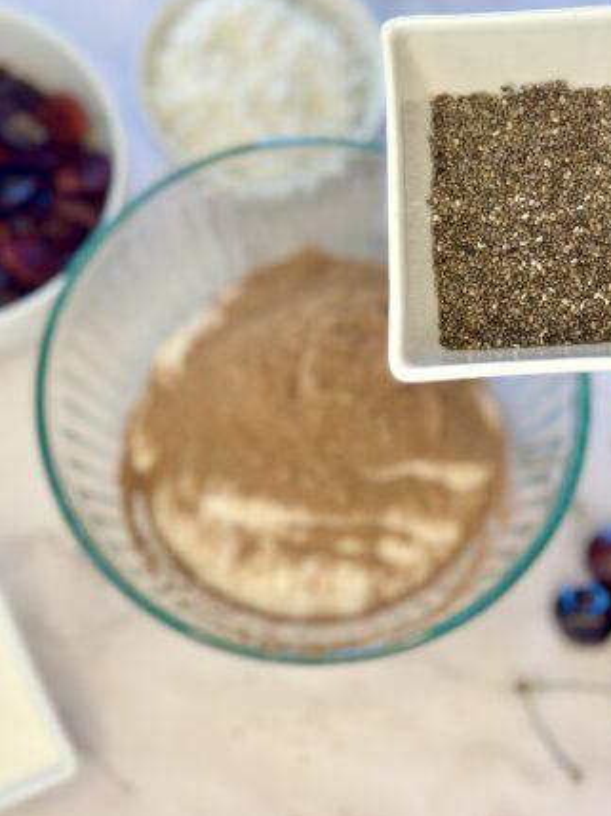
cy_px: 436
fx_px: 1320
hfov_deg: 26.0
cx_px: 355
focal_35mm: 56
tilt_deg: -72.4
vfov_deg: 34.4
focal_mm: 6.86
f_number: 1.78
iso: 100
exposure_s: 1/172
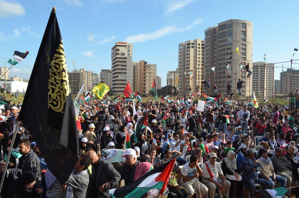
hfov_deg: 67.5
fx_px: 224
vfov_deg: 47.7
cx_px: 150
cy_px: 99
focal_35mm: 27
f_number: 10
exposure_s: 1/400
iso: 400
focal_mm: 18
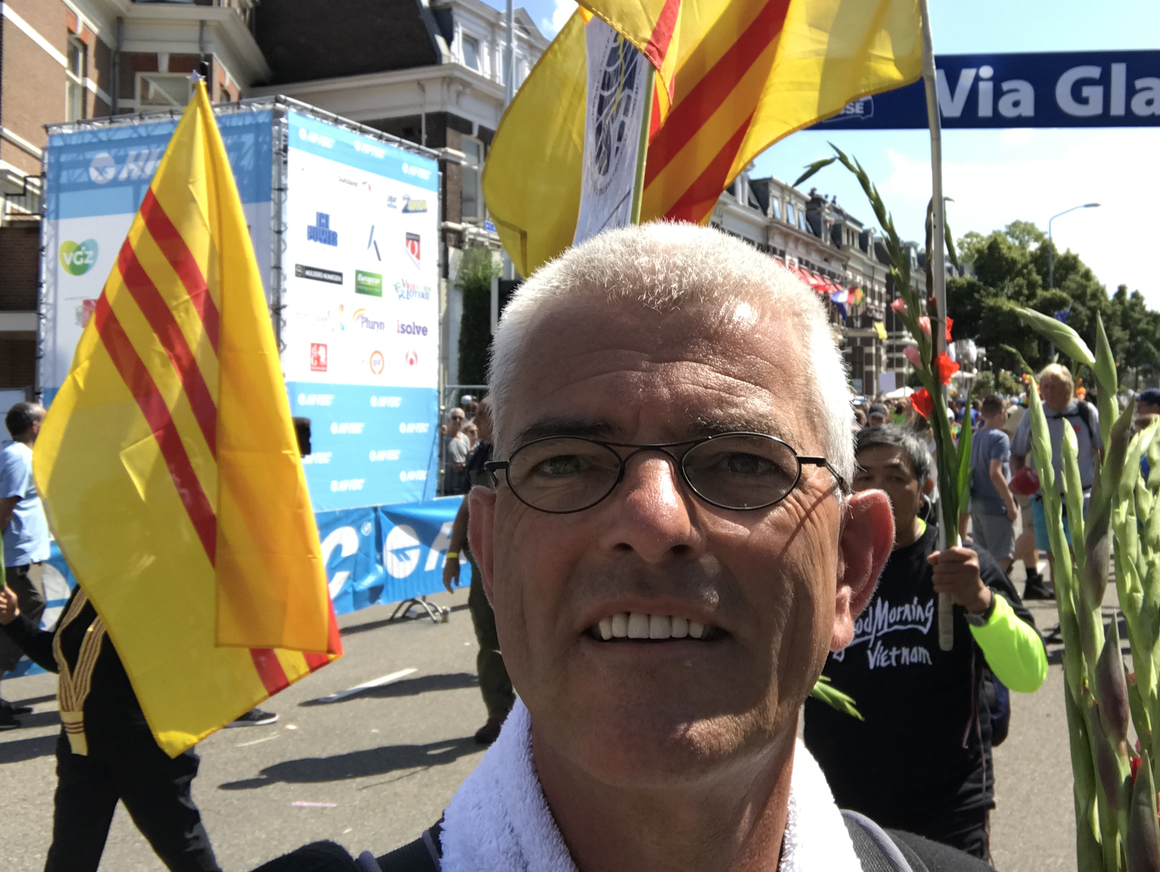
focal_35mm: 40
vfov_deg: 35.9
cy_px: 346
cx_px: 673
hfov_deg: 46.6
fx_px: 1341
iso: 25
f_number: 2.2
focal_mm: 2.87
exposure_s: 1/715
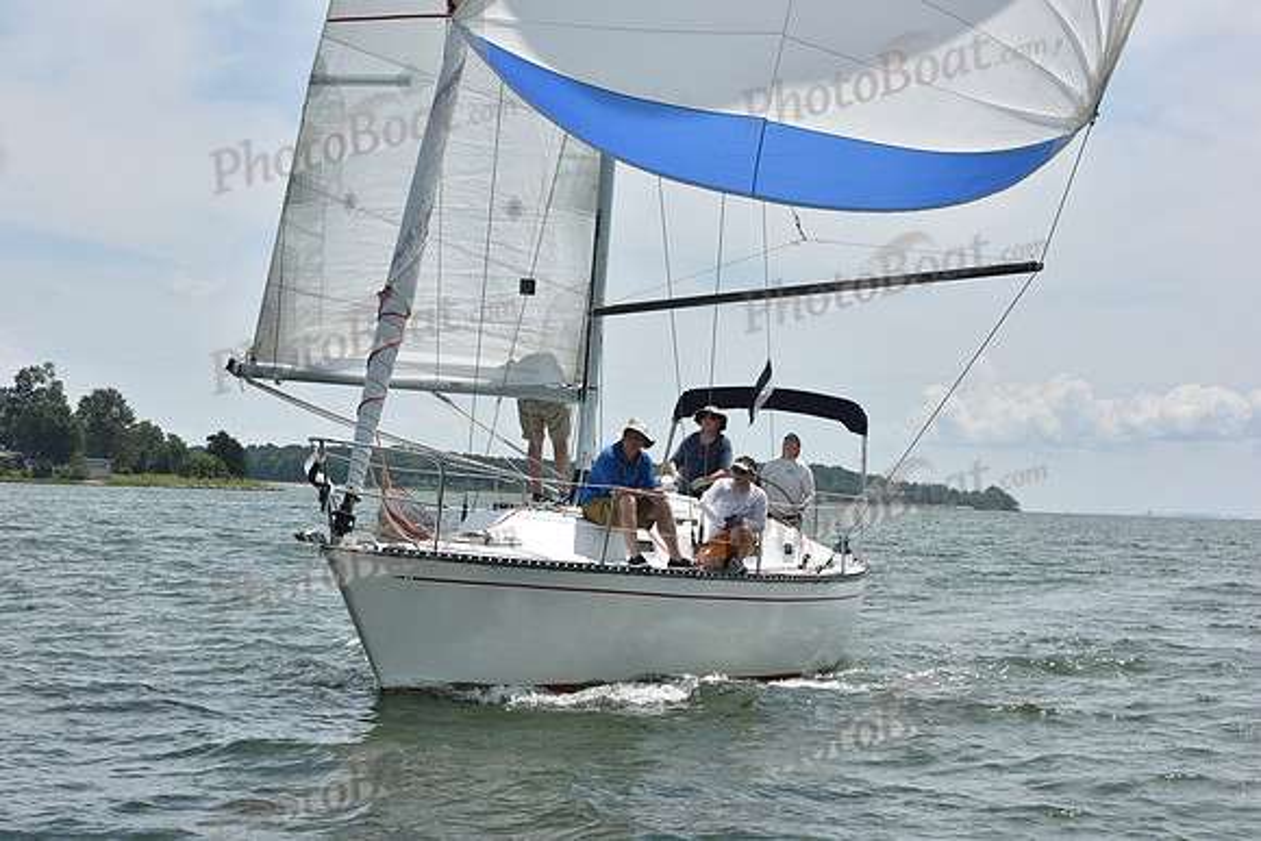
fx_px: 2452
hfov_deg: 28.8
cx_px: 630
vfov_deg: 19.5
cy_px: 420
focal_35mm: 70
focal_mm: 70
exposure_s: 1/1000
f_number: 11
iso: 320
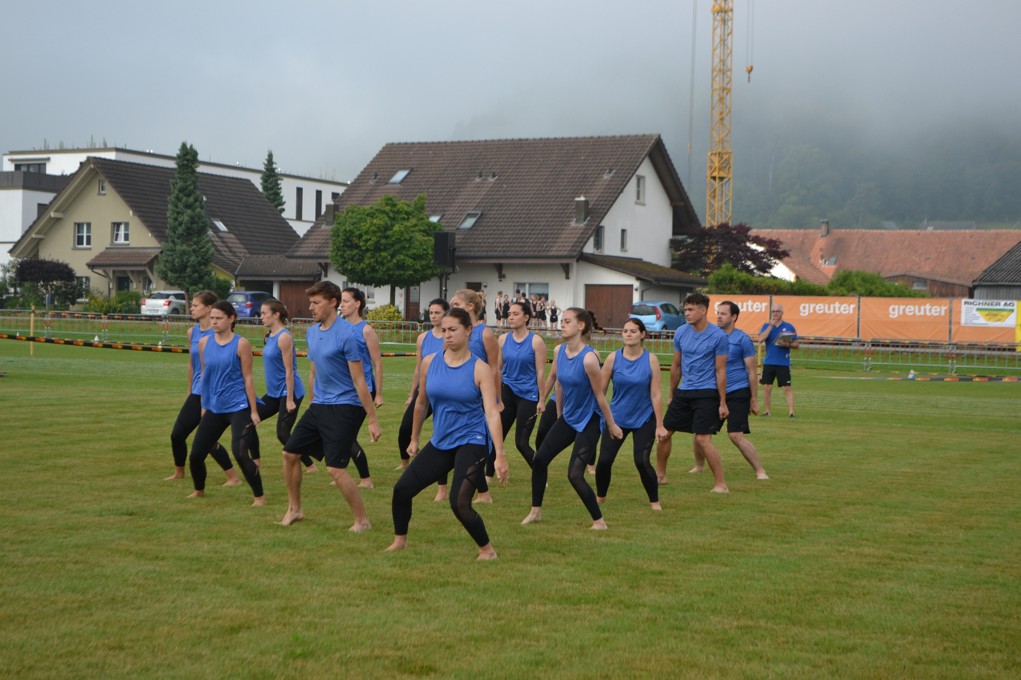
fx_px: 1701
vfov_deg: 22.6
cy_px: 340
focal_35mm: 60
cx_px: 510
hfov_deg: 33.4
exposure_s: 1/1000
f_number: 5.3
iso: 400
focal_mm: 40
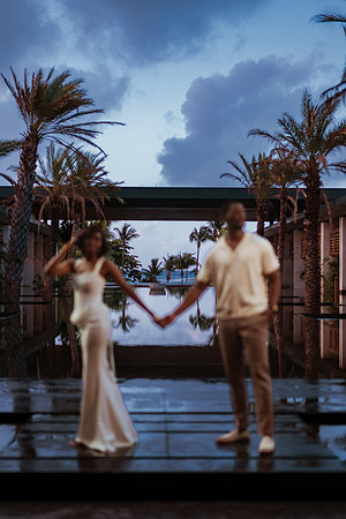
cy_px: 260
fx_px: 836
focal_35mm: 58
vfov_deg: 34.5
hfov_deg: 23.4
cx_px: 173
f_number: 1.4
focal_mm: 58
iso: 125
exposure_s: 1/1000
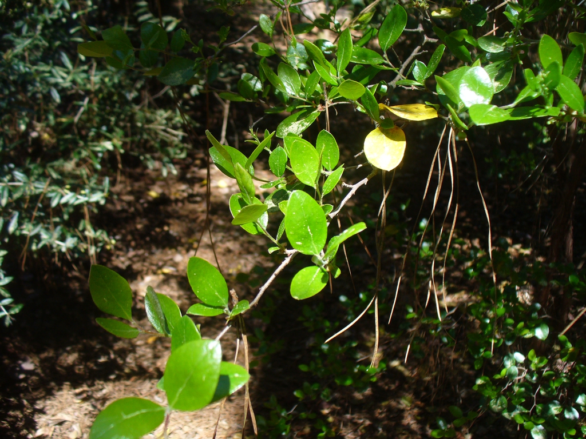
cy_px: 220
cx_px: 293
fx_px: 626
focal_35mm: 37
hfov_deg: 50.1
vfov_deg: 38.7
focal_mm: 6.1
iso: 80
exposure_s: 1/250
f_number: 2.8
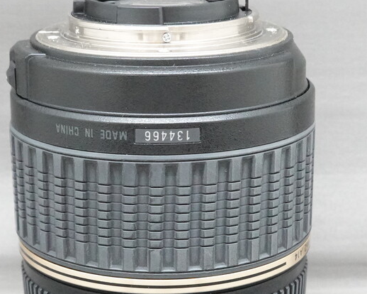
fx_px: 1086
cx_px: 171
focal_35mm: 100
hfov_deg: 19.2
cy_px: 196
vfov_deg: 15.4
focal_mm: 16.86
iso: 4000
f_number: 5.6
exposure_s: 1/50
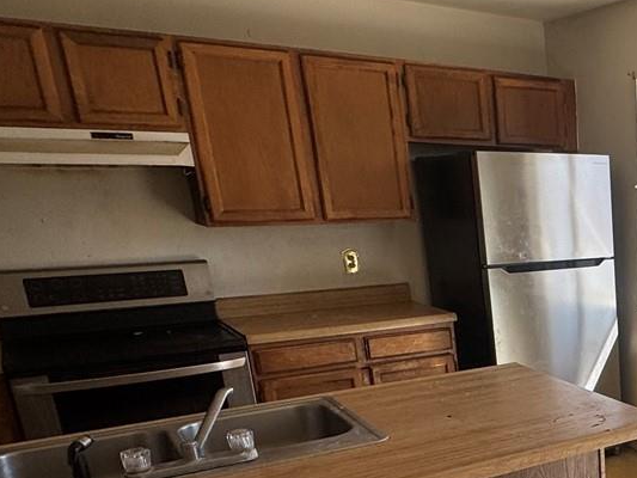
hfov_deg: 36.2
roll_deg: -0.8
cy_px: 419
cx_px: 740
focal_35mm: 42
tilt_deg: -18.1
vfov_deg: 32.8
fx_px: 773
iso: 40
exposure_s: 1/347
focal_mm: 2.22
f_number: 2.2
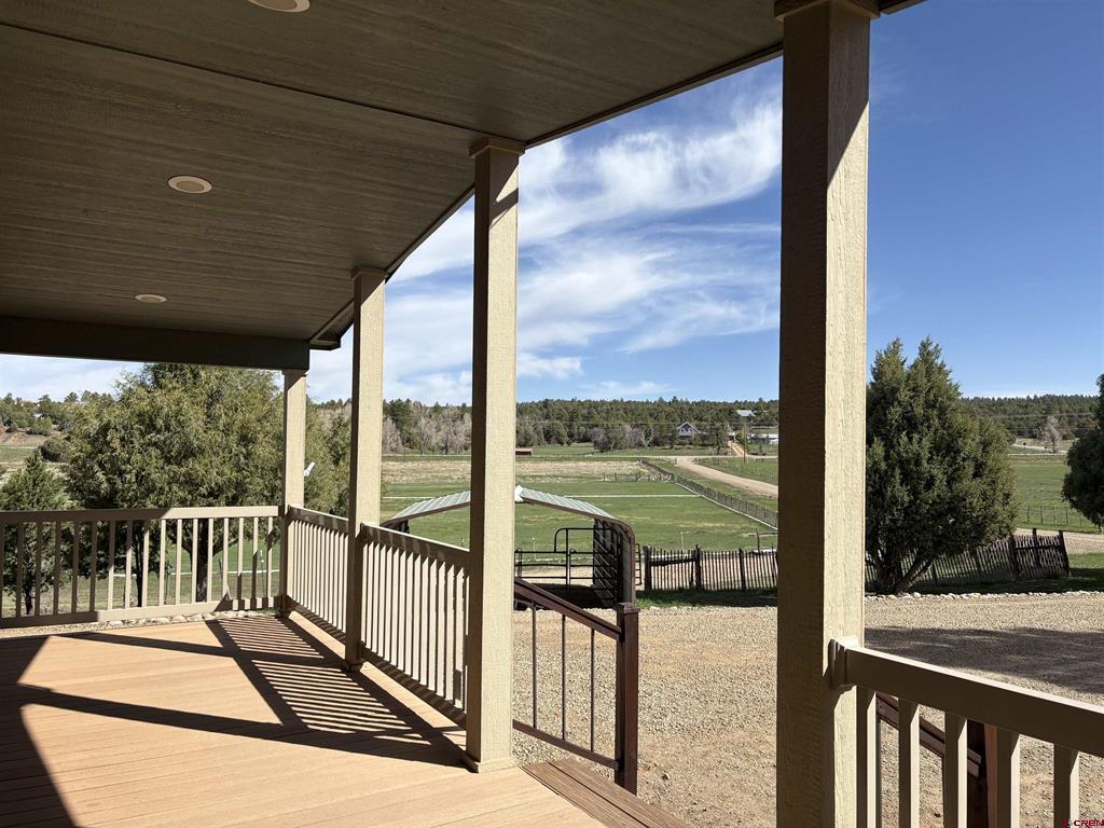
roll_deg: +0.3
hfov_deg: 67.3
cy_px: 414
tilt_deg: +2.1
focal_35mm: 26
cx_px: 552
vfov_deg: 53.1
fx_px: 829
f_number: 1.6
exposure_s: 1/3623
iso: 50
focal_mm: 5.96
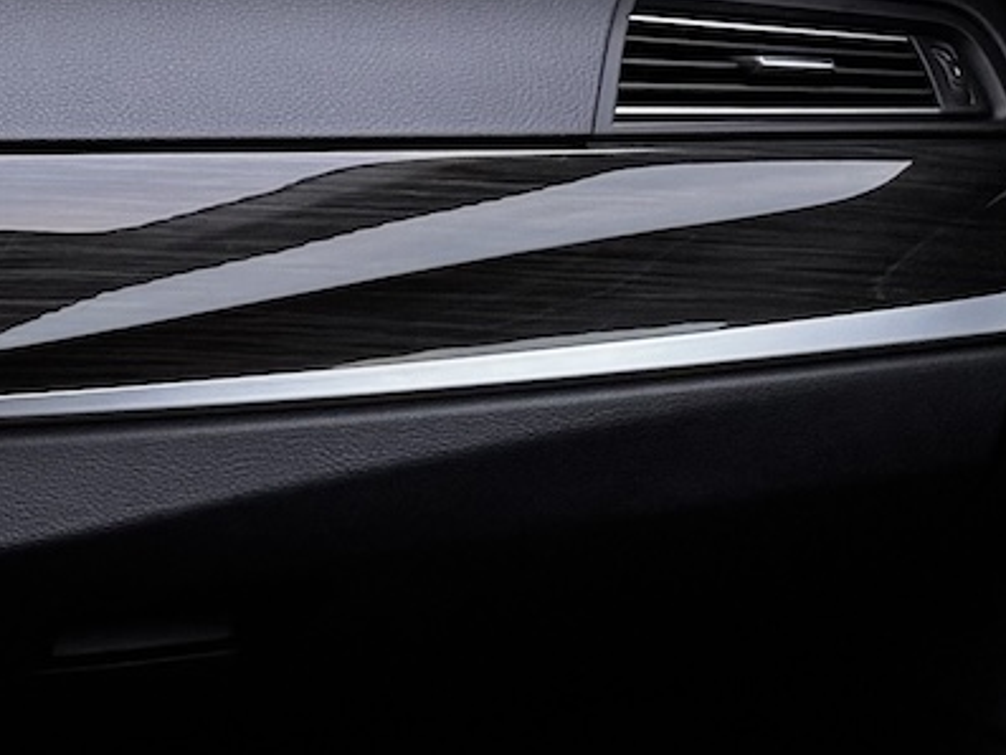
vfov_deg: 12.7
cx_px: -1069
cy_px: 149
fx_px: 3372
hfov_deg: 14.0
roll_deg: +1.1
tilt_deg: -15.2
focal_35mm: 116
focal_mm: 6.76
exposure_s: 1/53
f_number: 1.78
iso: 250
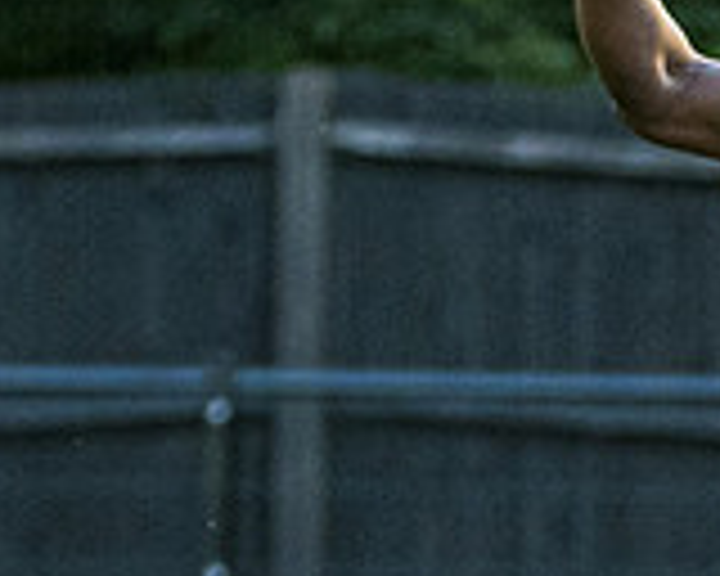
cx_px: 1379
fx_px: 28405
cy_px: 590
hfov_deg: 1.5
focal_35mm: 1333
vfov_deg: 1.2
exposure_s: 1/800
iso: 1250
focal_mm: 170
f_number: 2.8
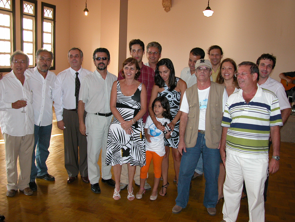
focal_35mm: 35
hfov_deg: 52.6
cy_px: 111
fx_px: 298
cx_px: 148
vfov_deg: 40.7
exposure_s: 1/60
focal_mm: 8.9
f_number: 2.8
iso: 200
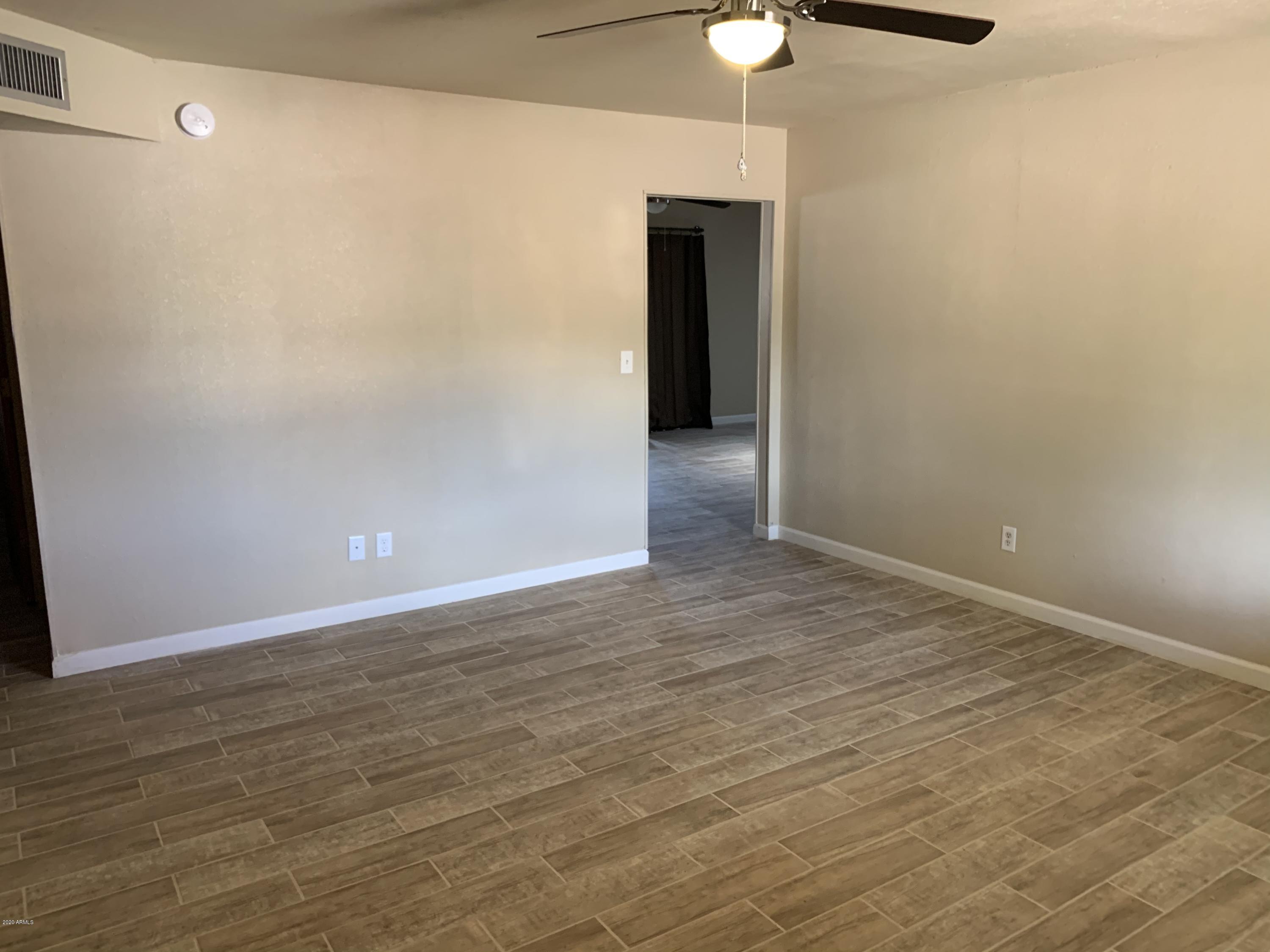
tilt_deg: -11.8
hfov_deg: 67.3
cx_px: 635
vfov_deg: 53.1
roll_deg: +1.0
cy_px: 476
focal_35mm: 26
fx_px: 954
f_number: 1.8
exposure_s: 1/60
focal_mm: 4.25
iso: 200
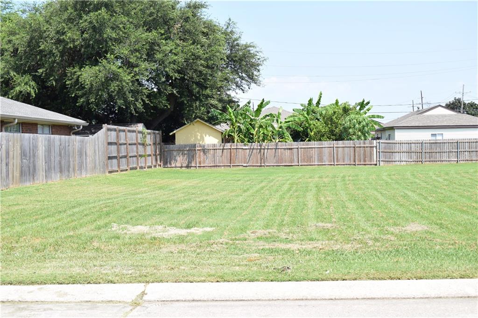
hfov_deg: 38.9
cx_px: 239
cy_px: 159
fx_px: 677
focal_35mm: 51
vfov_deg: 26.5
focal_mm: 34
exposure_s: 1/320
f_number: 9
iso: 200
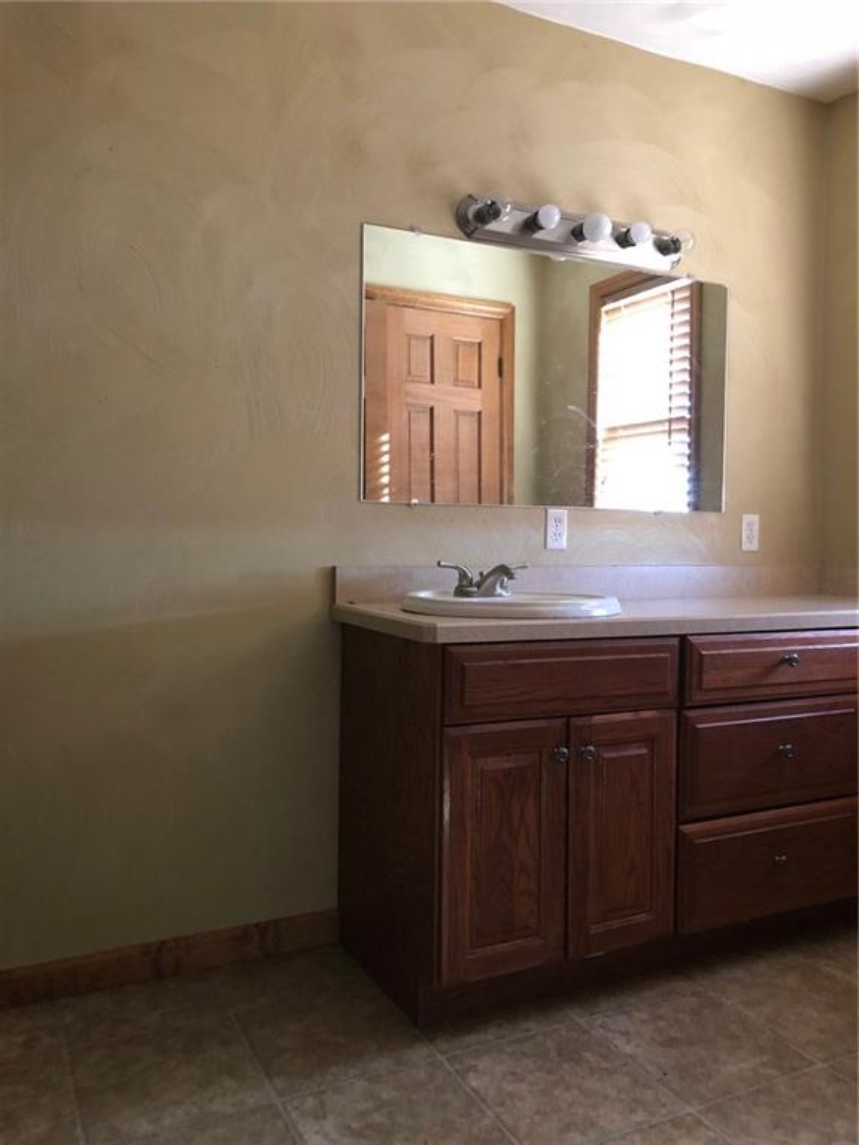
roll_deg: -0.7
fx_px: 926
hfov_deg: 49.7
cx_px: 430
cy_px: 572
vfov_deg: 63.4
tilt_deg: -2.8
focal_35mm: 28
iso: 100
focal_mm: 3.99
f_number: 1.8
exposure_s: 1/9
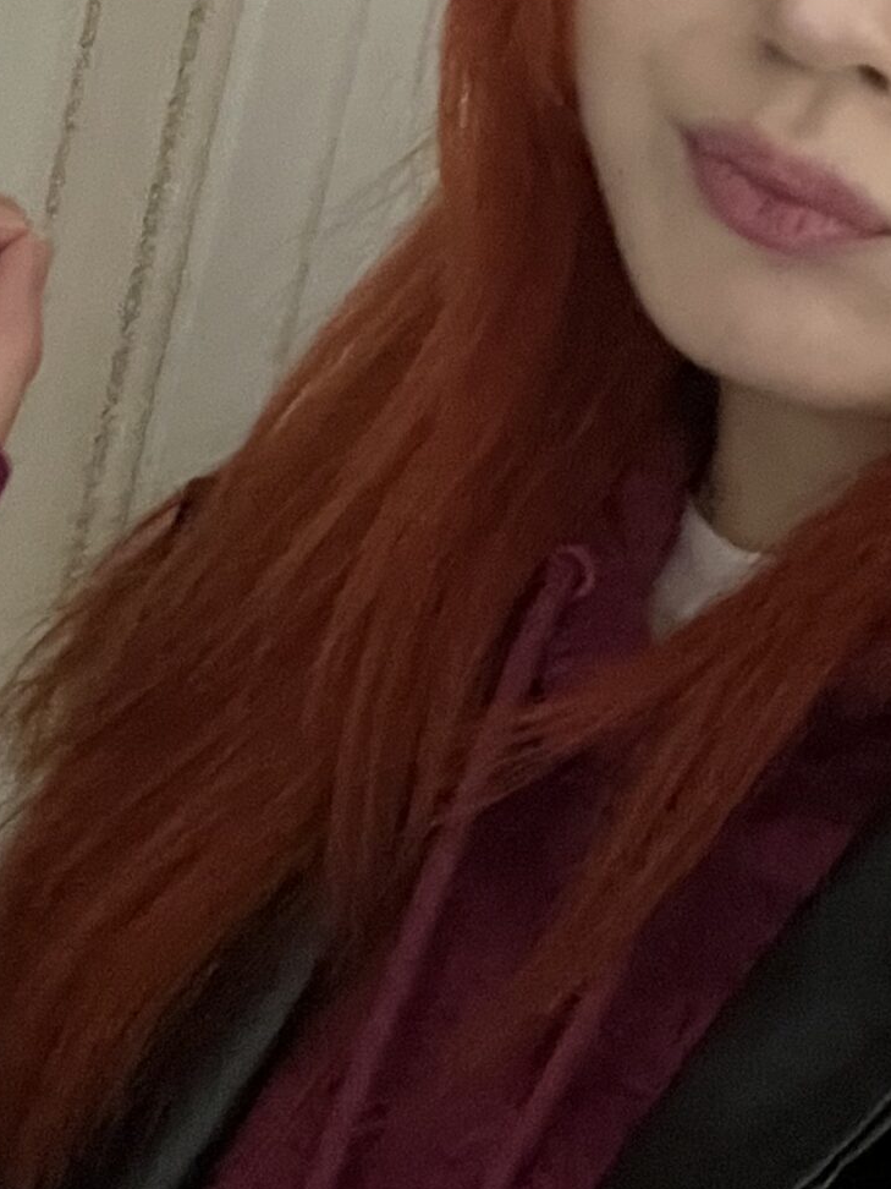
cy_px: 471
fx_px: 2711
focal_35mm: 79
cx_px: 670
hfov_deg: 18.5
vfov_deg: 24.7
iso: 800
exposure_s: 1/15
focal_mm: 2.71
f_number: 2.2
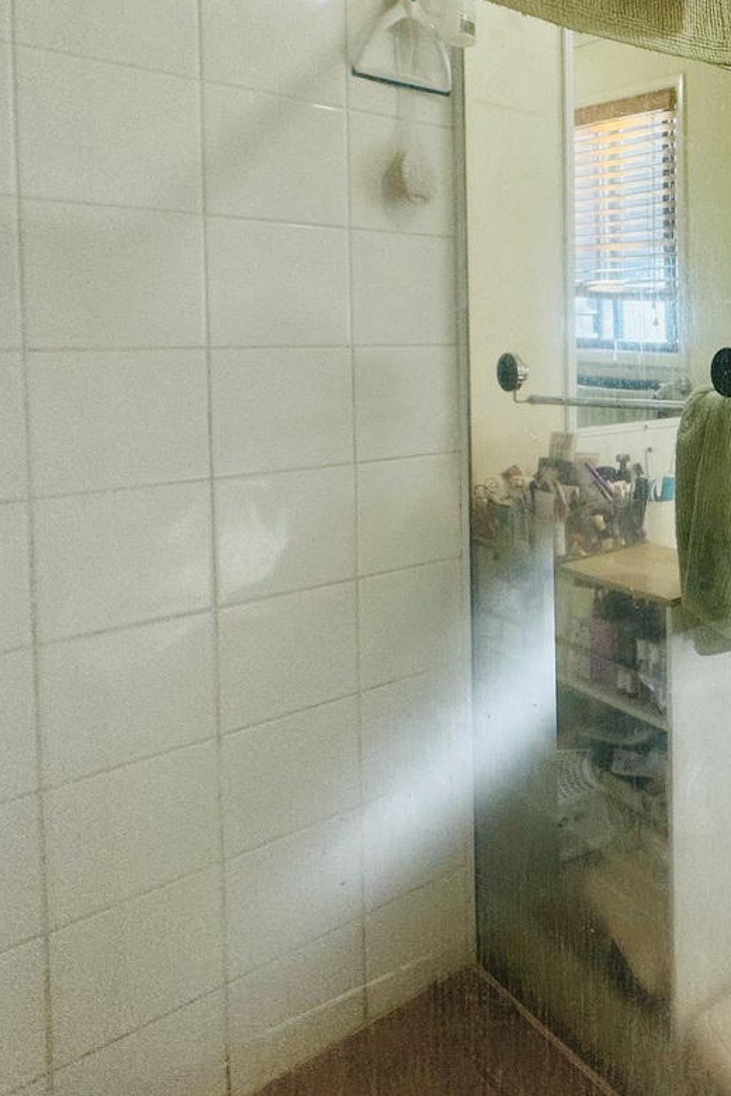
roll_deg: -0.6
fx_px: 853
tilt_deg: -3.2
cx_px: 856
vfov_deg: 63.9
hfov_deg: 36.8
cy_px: 370
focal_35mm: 28
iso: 80
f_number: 2.2
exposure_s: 1/100
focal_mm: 2.22
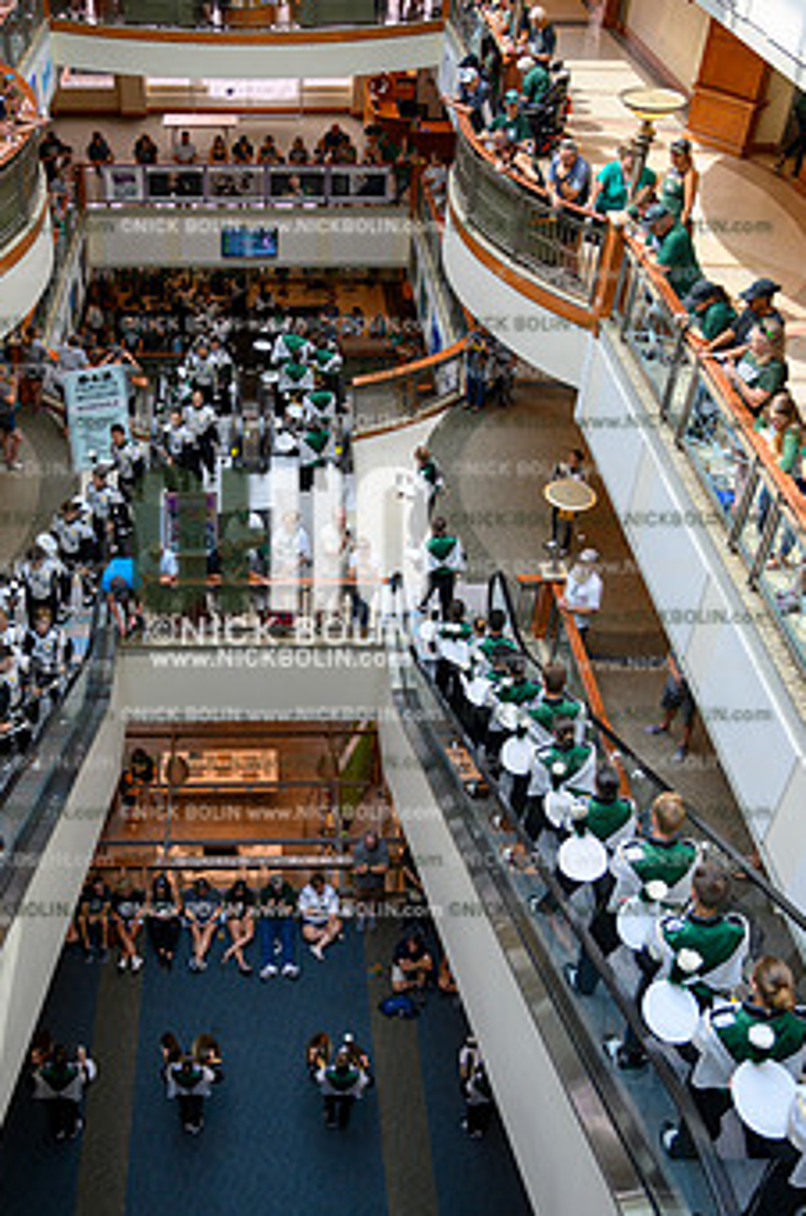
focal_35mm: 35
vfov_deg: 54.5
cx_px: 280
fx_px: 1180
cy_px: 567
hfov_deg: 37.4
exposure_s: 1/800
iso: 800
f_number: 4
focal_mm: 26.5
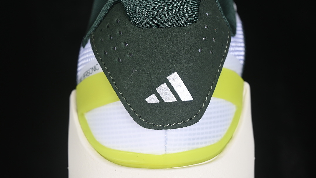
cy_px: 100
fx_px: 662
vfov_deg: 15.3
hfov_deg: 26.9
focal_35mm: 79
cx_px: 158
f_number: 7.1
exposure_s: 1/80
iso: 160
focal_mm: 50
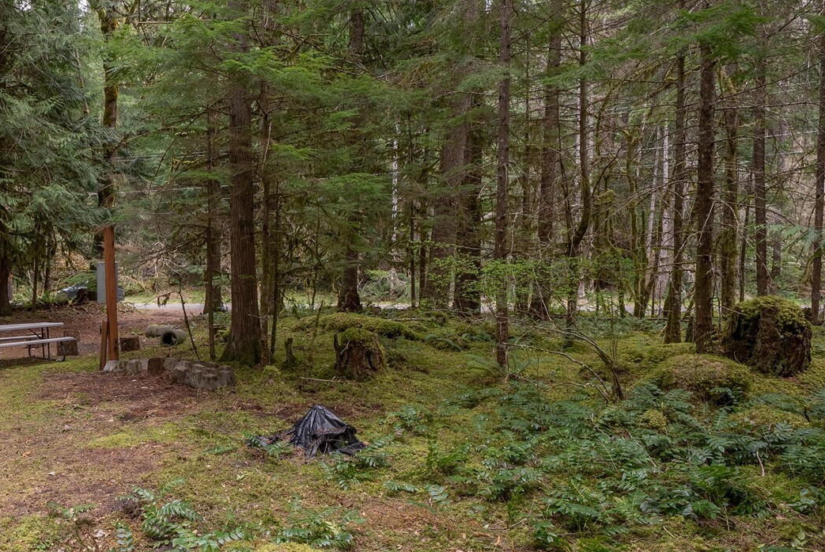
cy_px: 285
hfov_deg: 63.8
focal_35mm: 26
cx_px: 175
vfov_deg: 49.6
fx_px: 596
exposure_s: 1/30
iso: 200
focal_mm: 16
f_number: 7.1
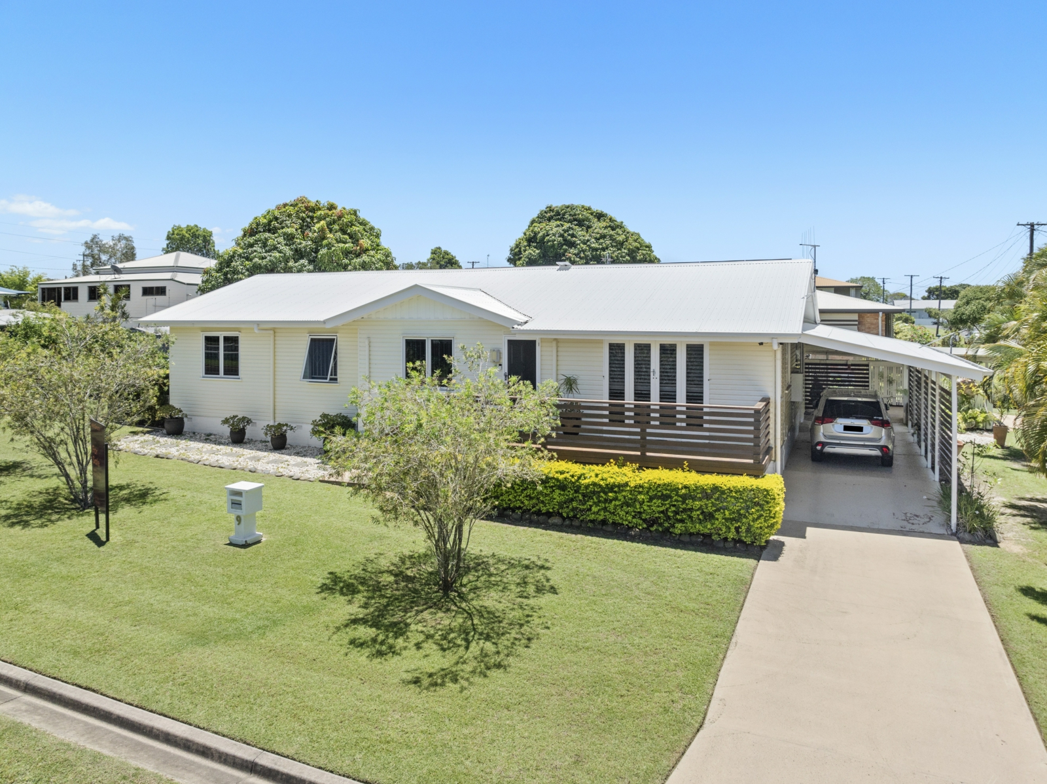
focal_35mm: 24
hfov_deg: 71.6
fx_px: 725
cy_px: 392
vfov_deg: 56.8
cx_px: 524
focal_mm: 12.29
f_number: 2.8
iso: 120
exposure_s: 1/3200
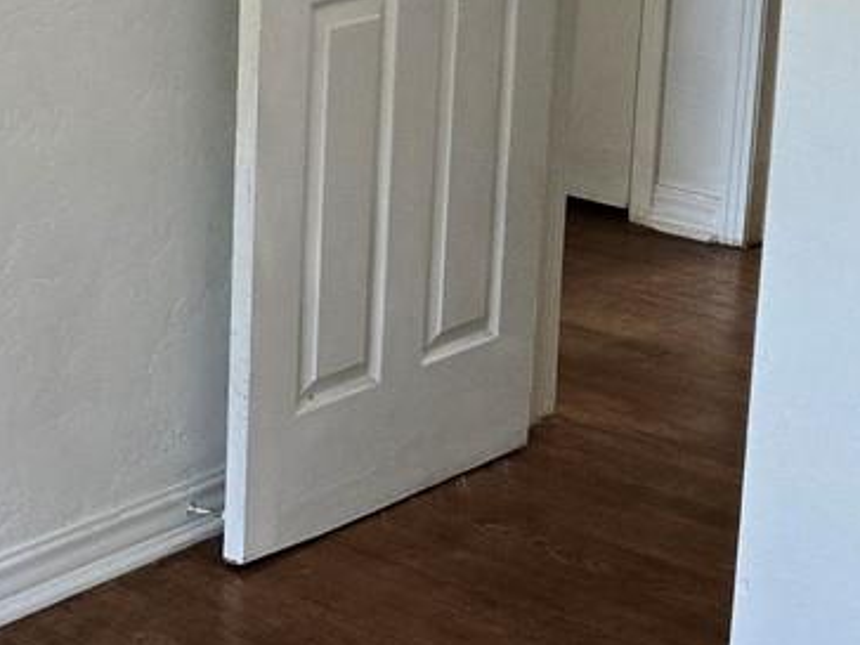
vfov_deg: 14.6
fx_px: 2509
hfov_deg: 18.9
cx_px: -21
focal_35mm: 101
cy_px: 146
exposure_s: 1/120
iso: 250
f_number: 1.8
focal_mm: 5.4
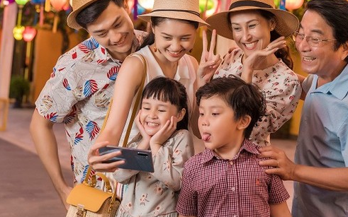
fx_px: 645
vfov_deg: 19.1
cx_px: 215
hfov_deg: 30.1
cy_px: 66
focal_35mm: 68
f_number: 2.8
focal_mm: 42
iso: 1250
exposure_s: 1/100
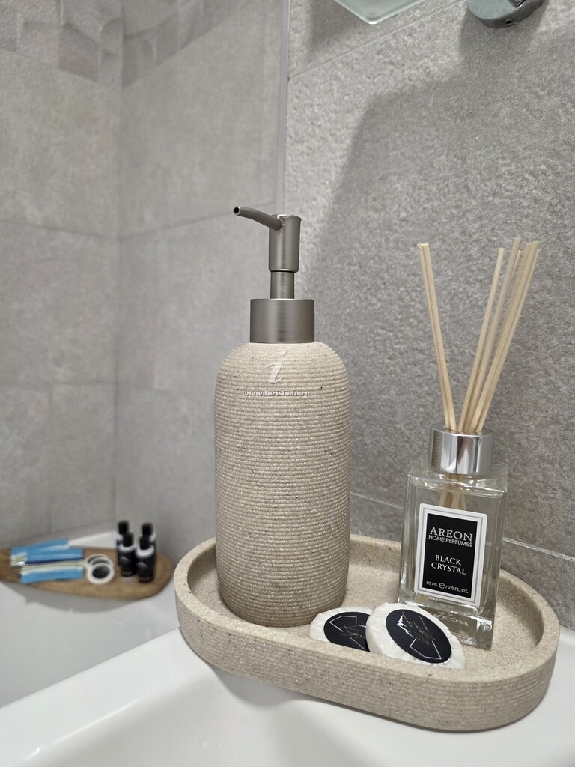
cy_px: 384
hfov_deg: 58.9
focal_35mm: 23
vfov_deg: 73.9
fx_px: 509
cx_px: 288
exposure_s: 1/100
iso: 250
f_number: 1.7
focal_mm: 6.3
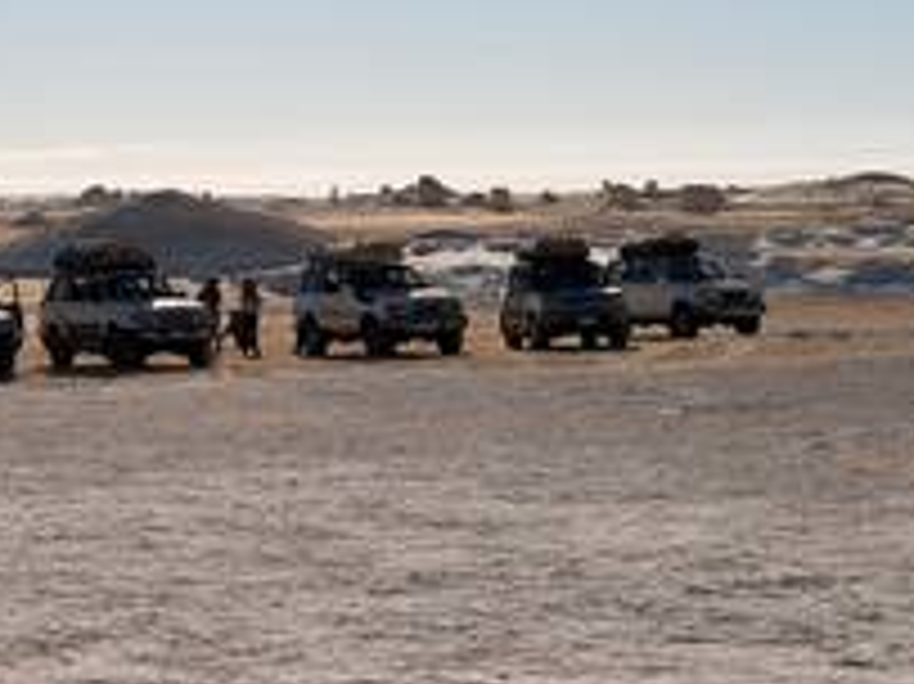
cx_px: 333
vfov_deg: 12.0
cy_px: 302
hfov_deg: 16.0
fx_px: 3246
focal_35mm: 123
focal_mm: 5.96
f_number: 1.6
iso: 40
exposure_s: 1/12048
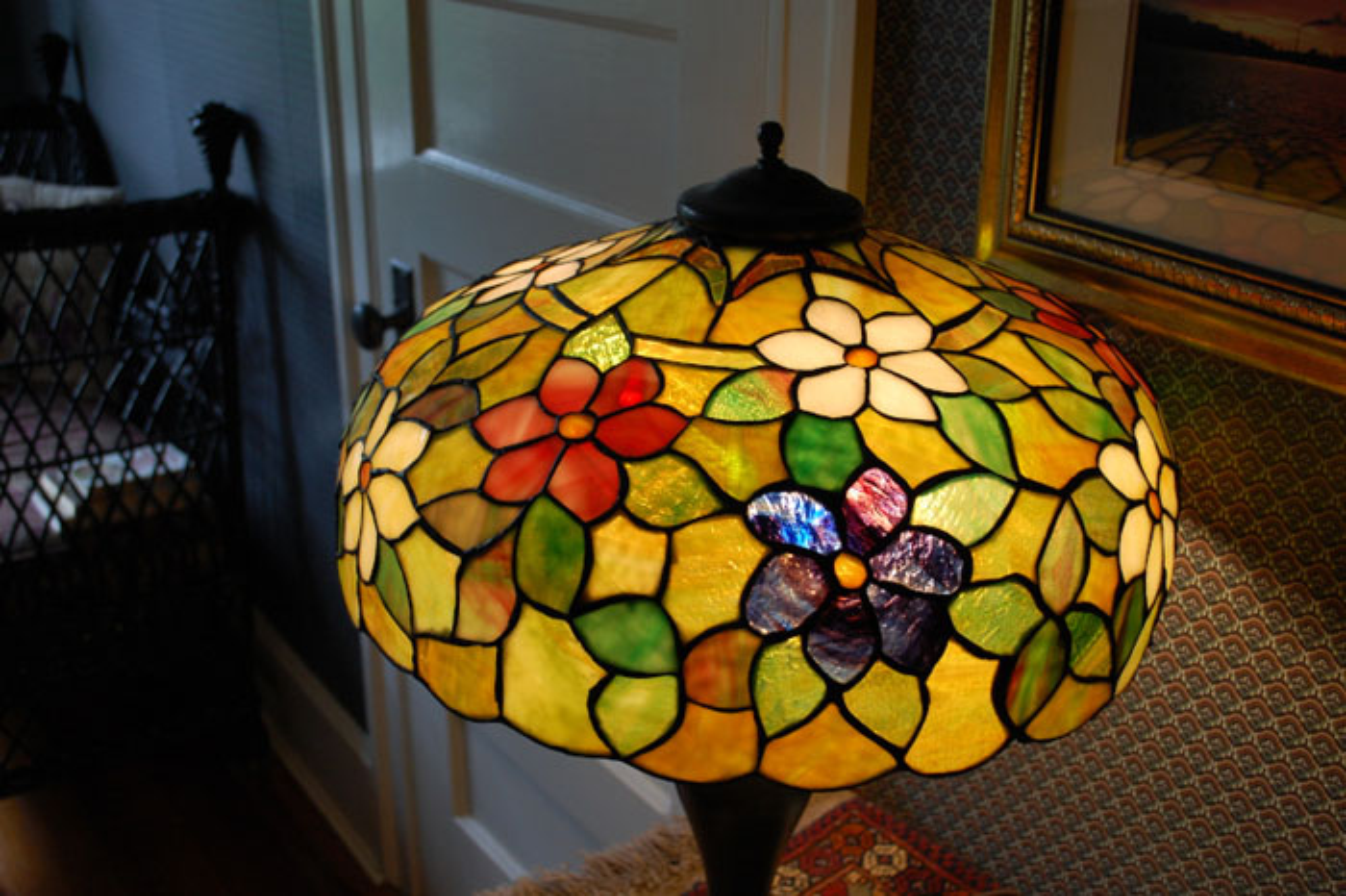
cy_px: 448
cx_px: 673
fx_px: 1457
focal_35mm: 39
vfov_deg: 34.2
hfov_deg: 49.6
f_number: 5
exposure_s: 1/100
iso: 400
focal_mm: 26
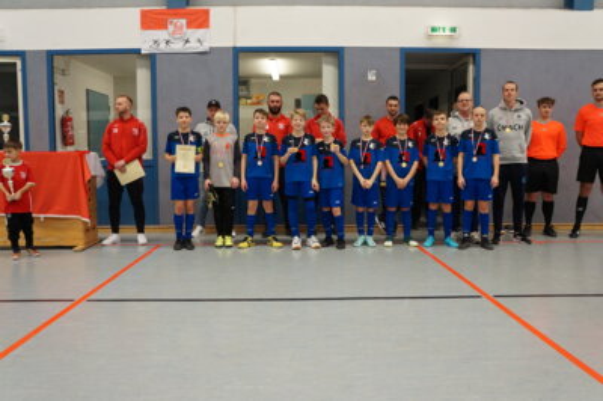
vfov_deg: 43.5
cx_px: 302
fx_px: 502
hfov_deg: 62.0
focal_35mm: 30
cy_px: 200
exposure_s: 1/60
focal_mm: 20
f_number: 7.1
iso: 2000
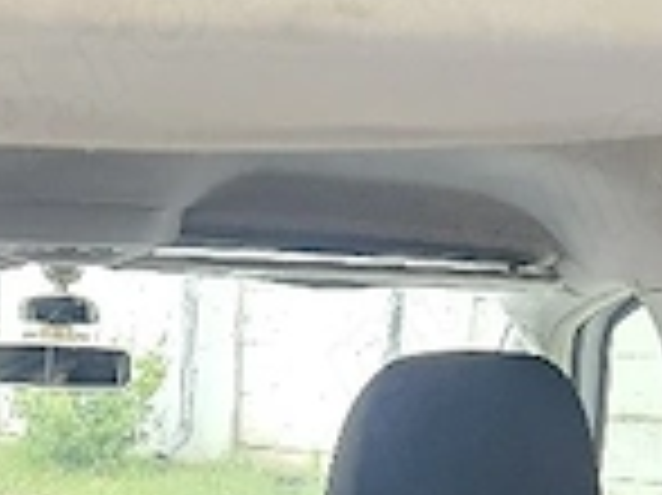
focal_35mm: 94
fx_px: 1796
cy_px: 914
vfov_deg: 13.8
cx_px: 95
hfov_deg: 20.5
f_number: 1.8
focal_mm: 5.4
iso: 500
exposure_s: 1/33.4
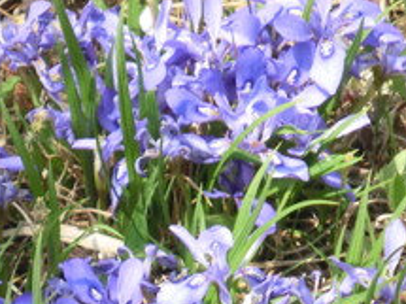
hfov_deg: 3.2
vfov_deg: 2.4
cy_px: 300
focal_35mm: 629
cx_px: 70
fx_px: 7373
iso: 80
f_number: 5.9
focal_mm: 53
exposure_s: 1/200
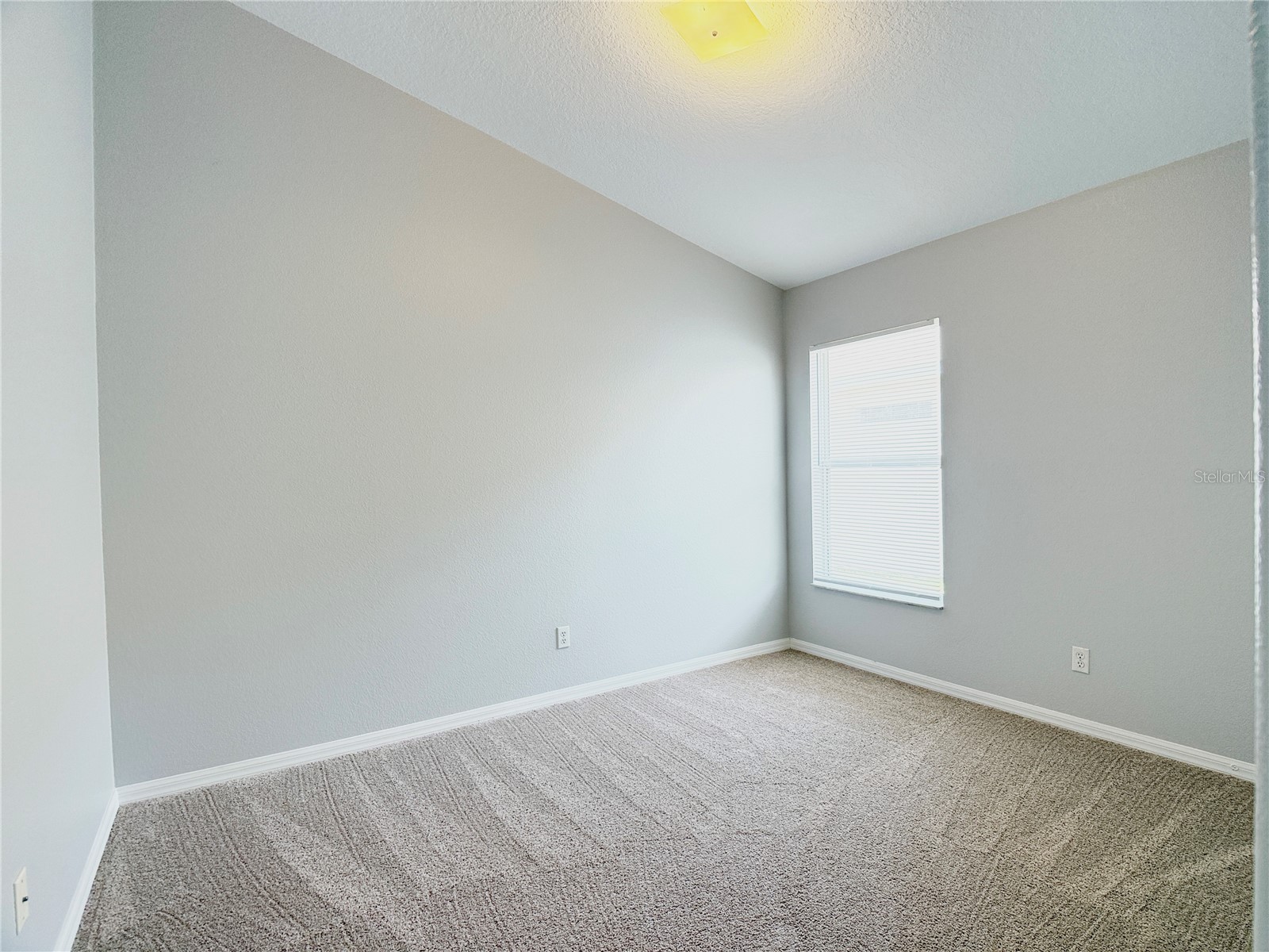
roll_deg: +1.1
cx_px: 634
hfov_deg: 71.6
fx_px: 880
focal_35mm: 24
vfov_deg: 56.8
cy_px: 476
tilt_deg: -0.5
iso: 200
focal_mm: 6.76
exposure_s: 1/231
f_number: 1.78
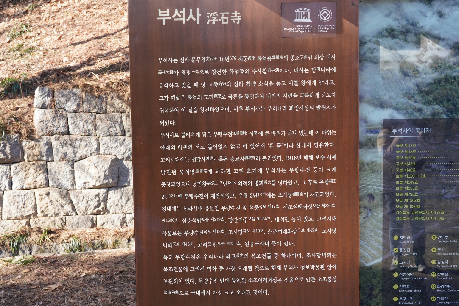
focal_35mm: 37
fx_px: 472
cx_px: 230
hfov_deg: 51.9
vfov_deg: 36.0
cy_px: 153
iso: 400
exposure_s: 1/100
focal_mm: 37
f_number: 9
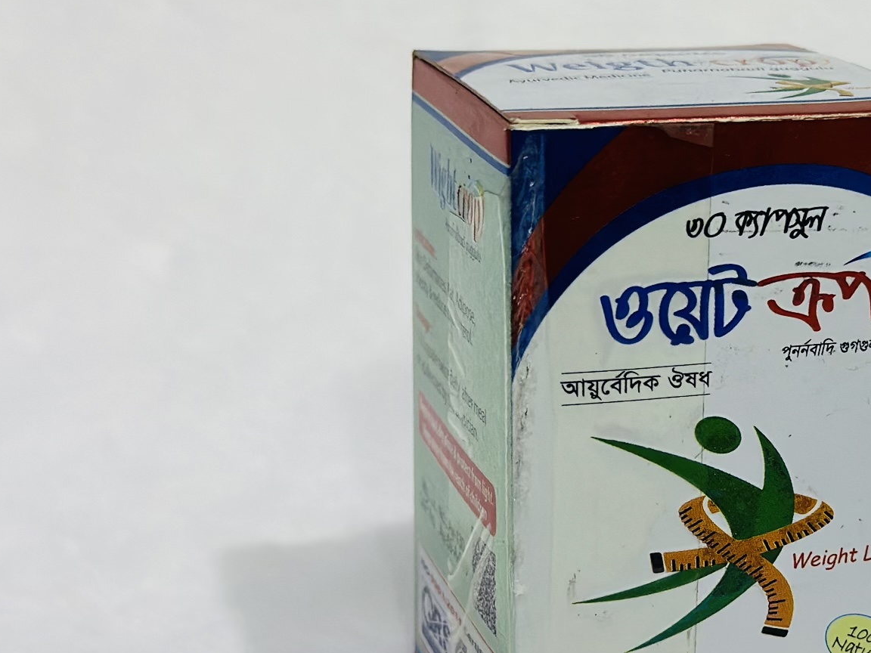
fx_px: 2114
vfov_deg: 17.5
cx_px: 691
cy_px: 406
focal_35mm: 84
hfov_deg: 23.0
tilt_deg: -19.5
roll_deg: +0.6
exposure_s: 1/50
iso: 320
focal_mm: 6.86
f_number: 1.78
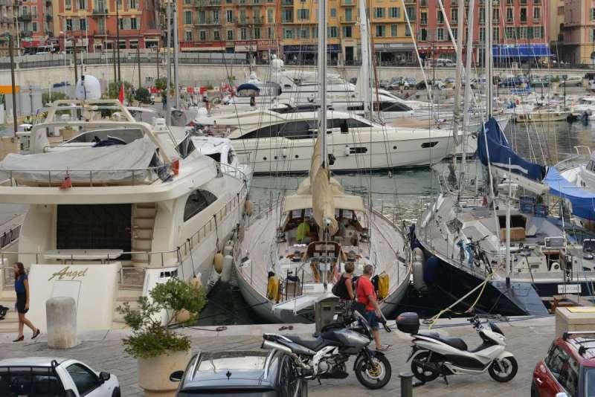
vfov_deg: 19.5
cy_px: 198
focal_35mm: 70
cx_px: 298
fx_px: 1157
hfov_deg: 28.8
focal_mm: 70
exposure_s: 1/320
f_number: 8
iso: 1100
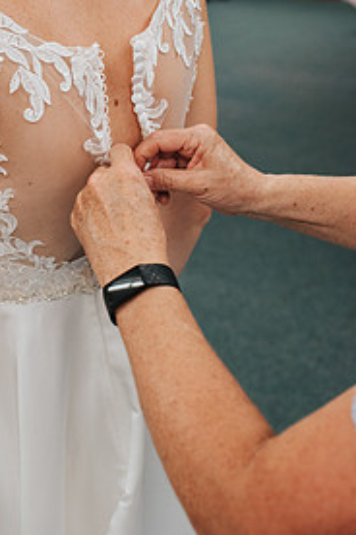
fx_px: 845
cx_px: 81
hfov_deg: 23.5
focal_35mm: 57
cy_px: 110
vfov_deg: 34.1
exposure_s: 1/125
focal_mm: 35
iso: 1000
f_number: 3.2
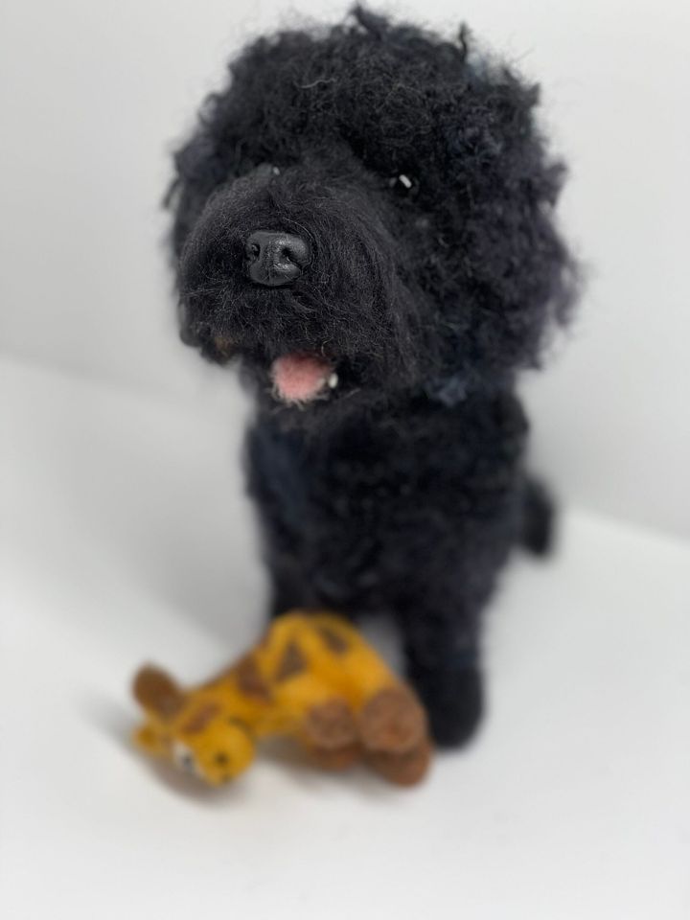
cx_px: 345
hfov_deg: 22.9
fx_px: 1701
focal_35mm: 64
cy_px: 460
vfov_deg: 30.3
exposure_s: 1/74
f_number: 2.2
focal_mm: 7.5
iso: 40
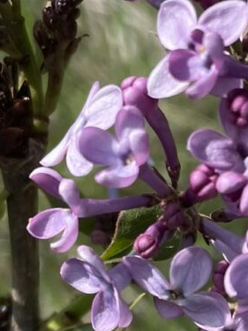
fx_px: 1061
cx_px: 272
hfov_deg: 13.1
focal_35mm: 111
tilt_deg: -57.4
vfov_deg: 17.2
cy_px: 347
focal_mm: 4.2
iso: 32
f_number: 1.6
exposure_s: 1/1511
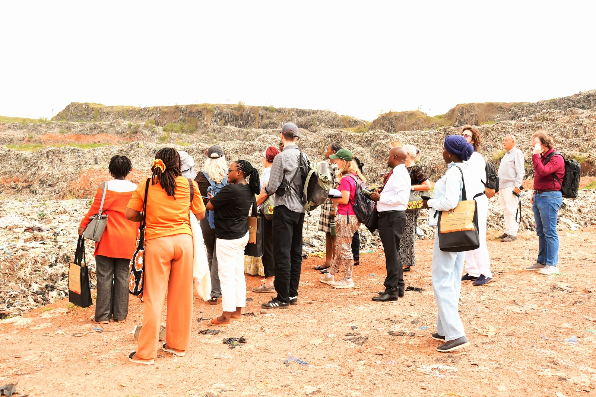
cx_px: 298
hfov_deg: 49.5
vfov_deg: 34.2
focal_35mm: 39
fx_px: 646
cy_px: 198
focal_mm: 26
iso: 360
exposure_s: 1/200
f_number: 5.6
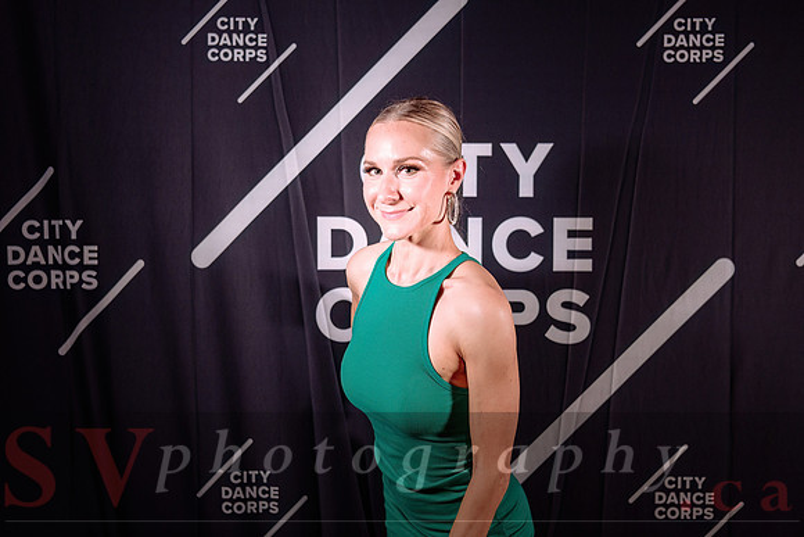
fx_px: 844
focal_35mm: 38
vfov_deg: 35.3
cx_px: 419
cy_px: 260
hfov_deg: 50.9
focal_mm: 36
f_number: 3.2
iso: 1000
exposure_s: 1/80
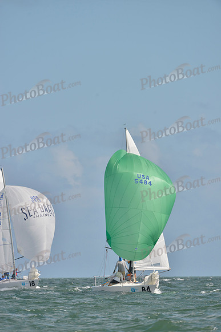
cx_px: 110
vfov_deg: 5.2
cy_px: 166
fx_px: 3681
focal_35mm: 400
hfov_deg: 3.4
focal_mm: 400
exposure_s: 1/1250
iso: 280
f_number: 8
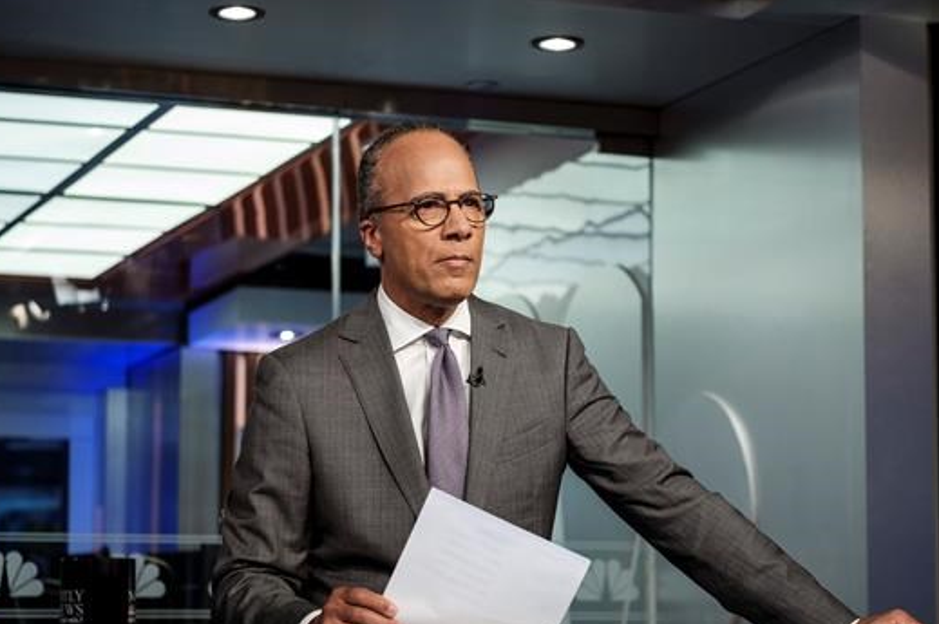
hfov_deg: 21.7
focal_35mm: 94
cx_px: 536
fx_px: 2449
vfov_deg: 14.5
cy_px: 332
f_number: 2.8
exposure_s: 1/125
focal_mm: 50
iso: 800
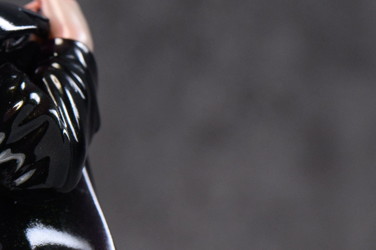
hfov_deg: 5.3
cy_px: 0
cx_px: -159
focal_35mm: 385
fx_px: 4020
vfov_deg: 3.6
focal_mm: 87
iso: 320
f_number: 7.1
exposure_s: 1/160
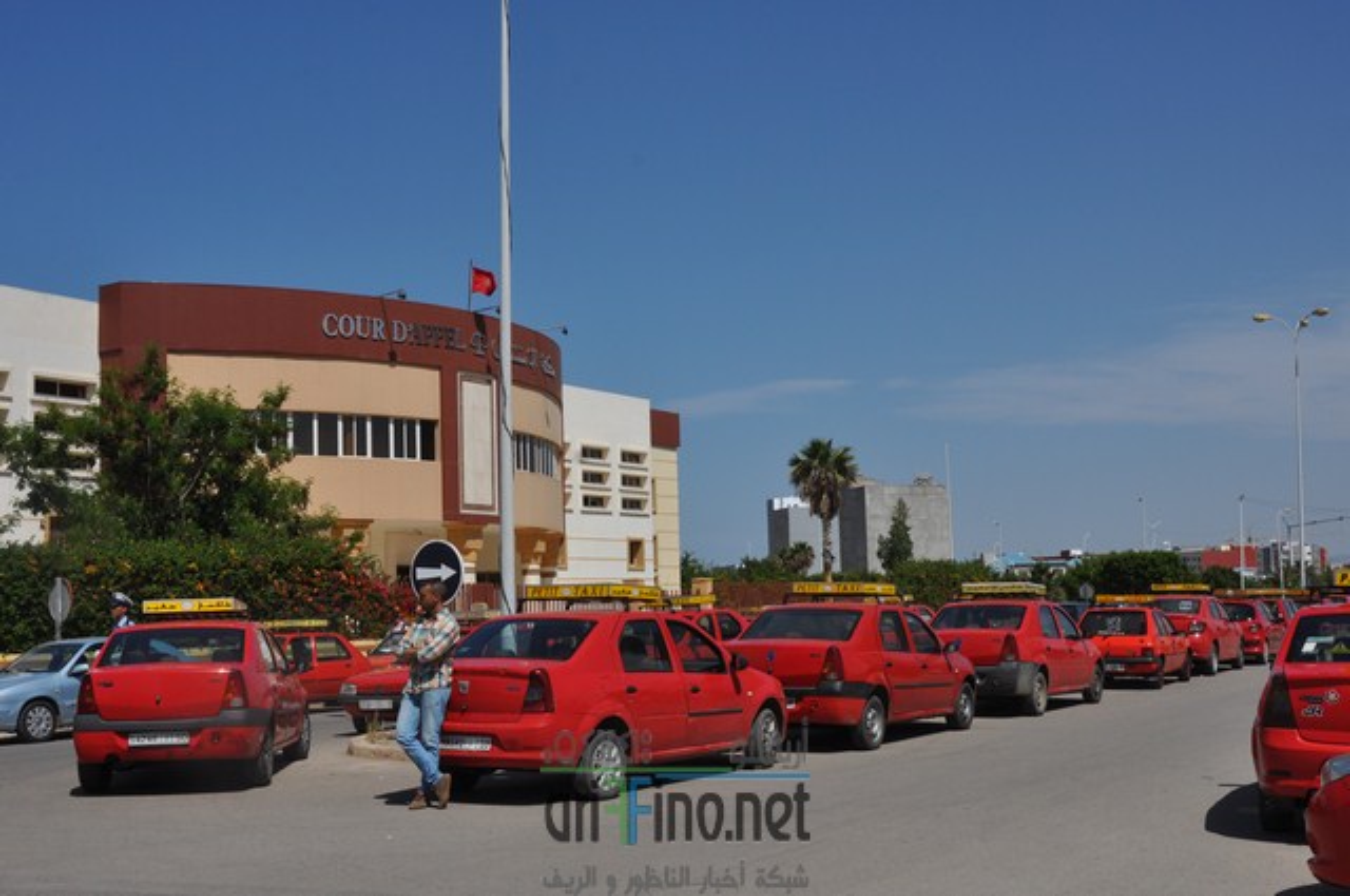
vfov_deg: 31.8
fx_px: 1573
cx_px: 675
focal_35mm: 42
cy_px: 448
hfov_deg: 46.5
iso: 200
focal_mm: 28
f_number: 11
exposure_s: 1/500
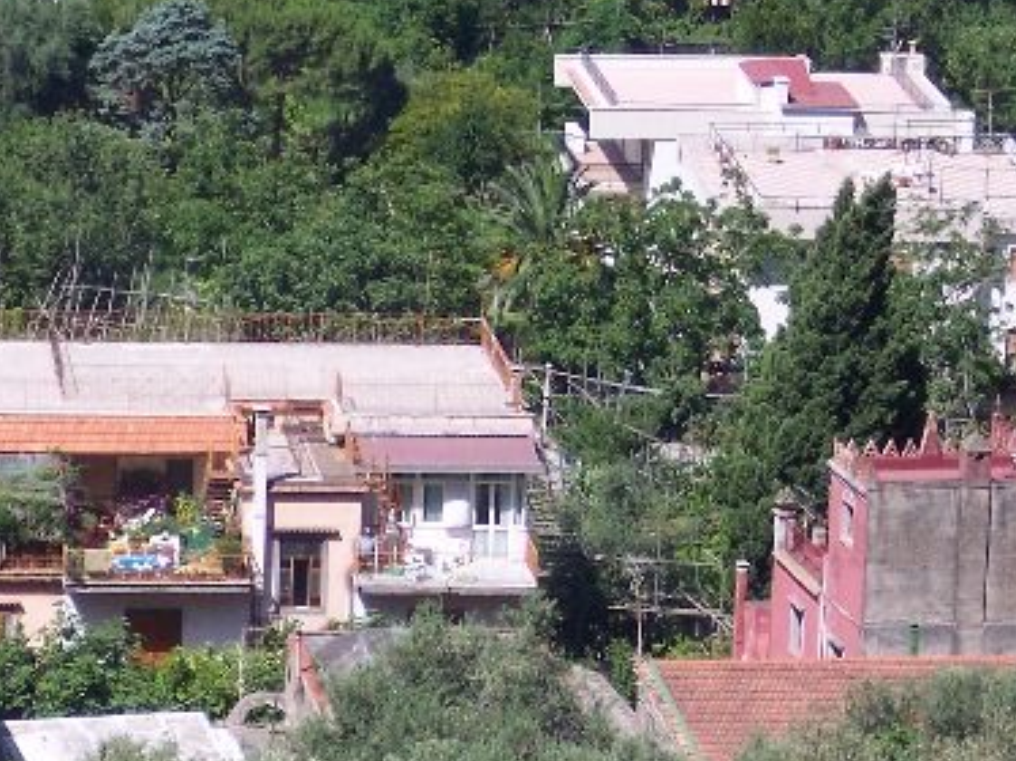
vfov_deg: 6.1
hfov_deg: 8.1
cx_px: 198
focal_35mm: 244
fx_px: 7157
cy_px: 427
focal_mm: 24
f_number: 4.8
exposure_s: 1/700
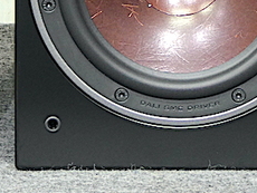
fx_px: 3040
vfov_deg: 3.6
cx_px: -10
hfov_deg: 4.8
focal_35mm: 409
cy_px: -151
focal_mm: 17.5
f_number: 5
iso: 100
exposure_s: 1/2.5
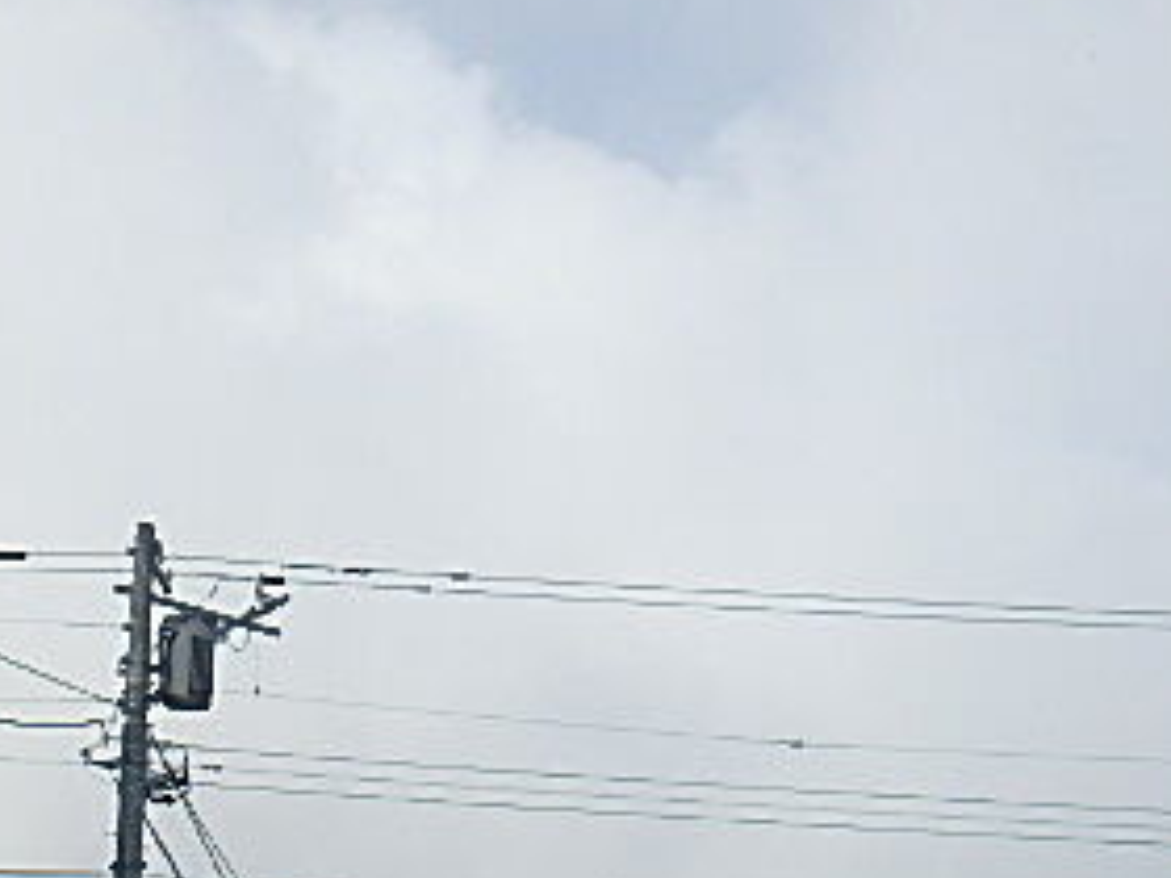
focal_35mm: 48
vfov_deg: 27.9
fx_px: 1624
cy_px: 937
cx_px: 560
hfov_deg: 39.6
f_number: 3.5
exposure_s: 1/1250
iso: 125
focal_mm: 3.7
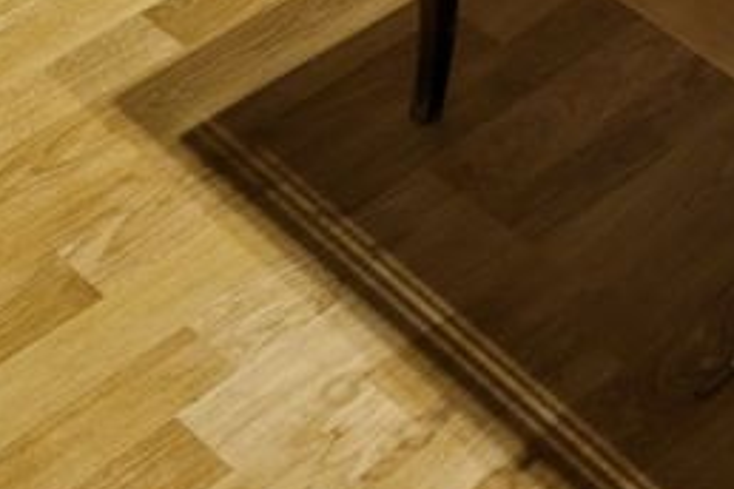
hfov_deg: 18.1
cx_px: 956
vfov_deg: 12.2
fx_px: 2141
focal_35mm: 105
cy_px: -313
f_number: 1.8
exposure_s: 1/33
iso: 640
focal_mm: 5.4
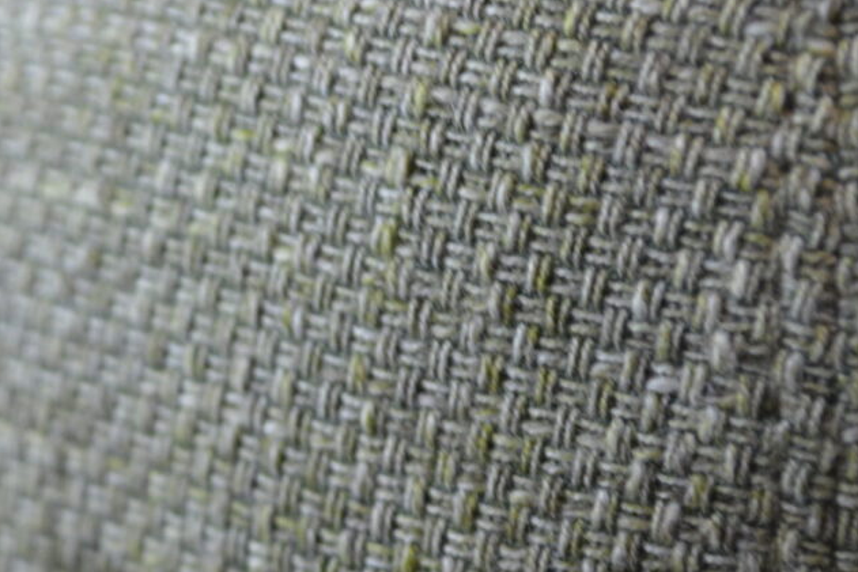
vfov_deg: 8.8
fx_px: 3671
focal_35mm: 154
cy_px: 697
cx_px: 97
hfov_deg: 13.2
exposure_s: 1/60
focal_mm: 40
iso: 800
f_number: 5.3
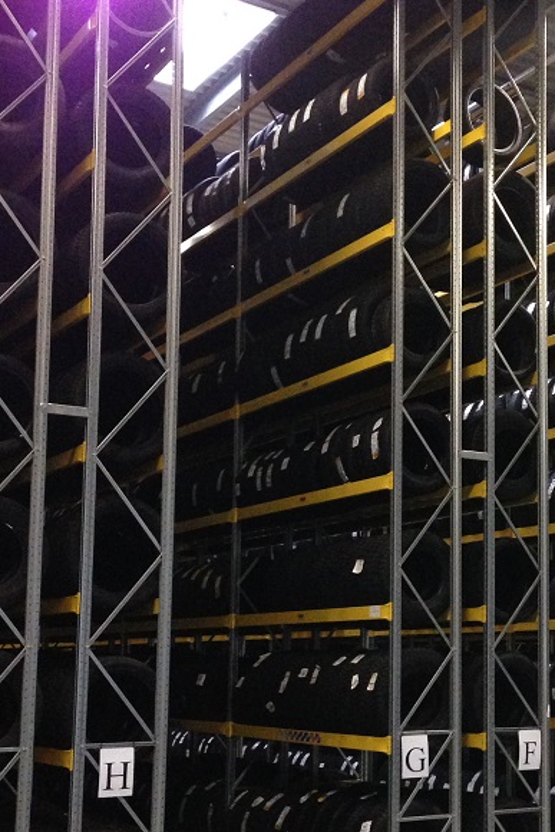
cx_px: 462
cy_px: 501
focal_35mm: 58
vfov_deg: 34.4
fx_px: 1340
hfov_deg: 23.0
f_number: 2.4
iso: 400
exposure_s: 1/16
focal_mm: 4.12
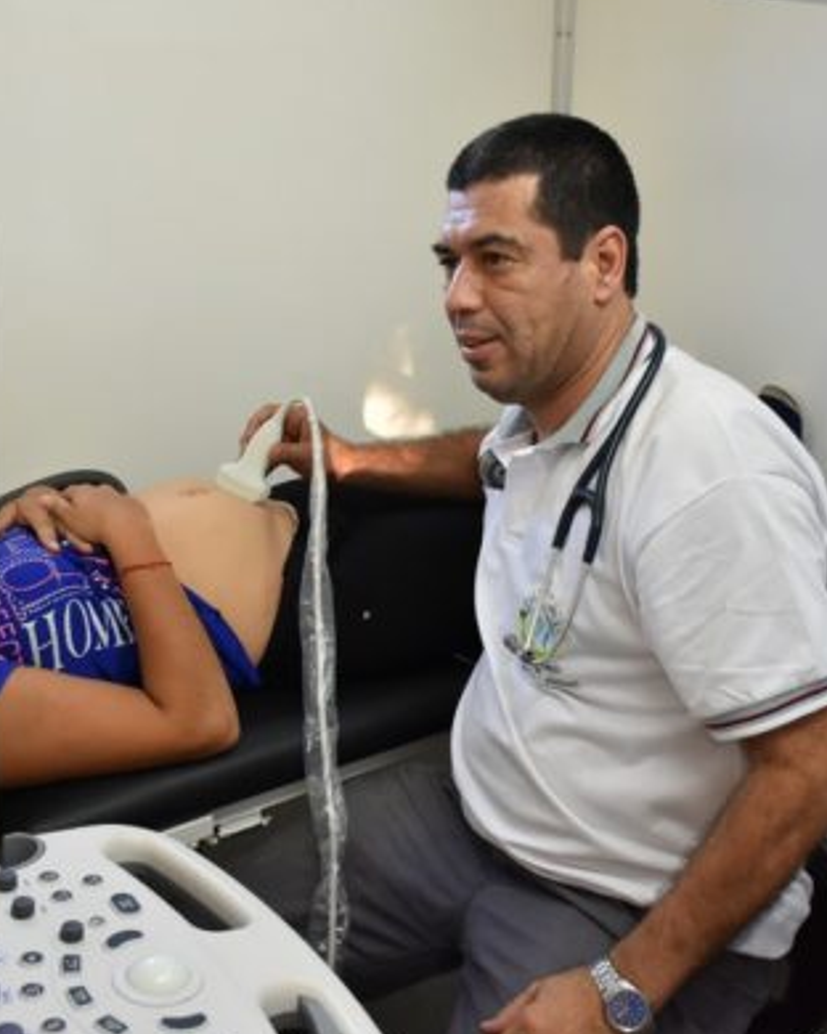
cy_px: 521
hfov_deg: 38.2
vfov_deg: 46.8
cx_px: 440
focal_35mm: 39
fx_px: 1193
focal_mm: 18
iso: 800
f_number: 4.5
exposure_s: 1/80
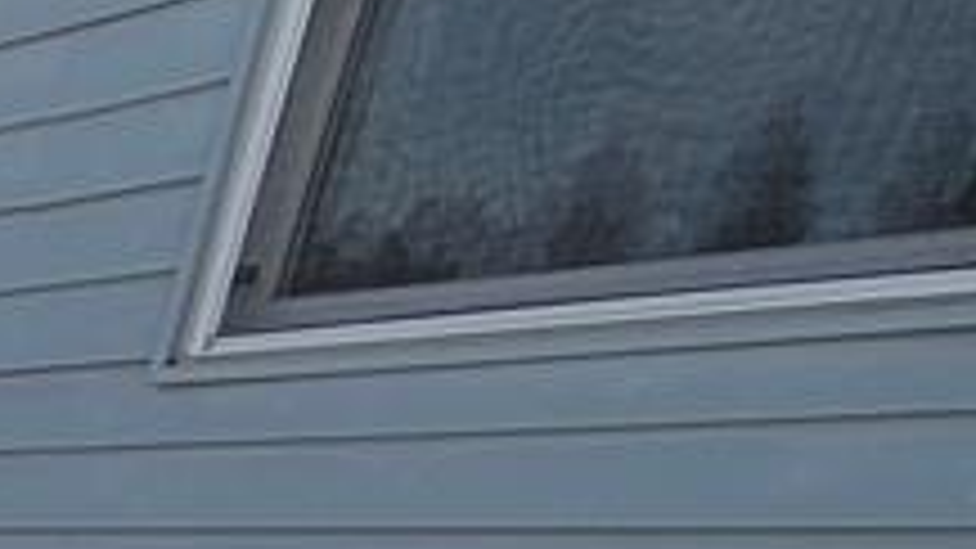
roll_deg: -1.7
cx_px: -1030
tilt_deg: -27.2
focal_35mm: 72
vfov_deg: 11.6
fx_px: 1863
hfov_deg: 18.2
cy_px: 1539
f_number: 2.2
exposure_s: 1/1534
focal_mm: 2.22
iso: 20
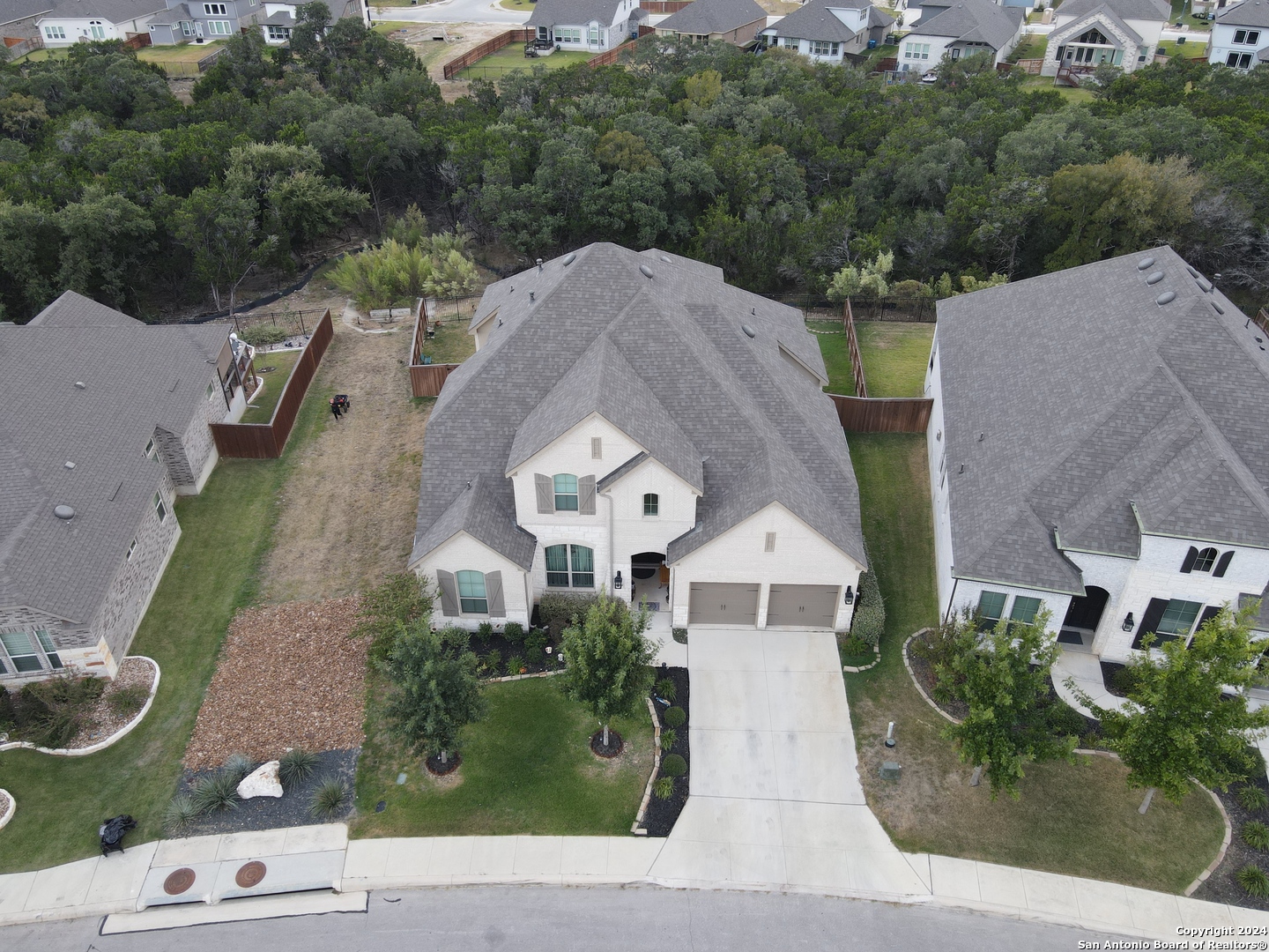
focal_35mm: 24
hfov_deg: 71.6
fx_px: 880
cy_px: 476
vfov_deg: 56.8
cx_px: 634
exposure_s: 1/160
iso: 100
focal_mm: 4.5
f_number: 2.8
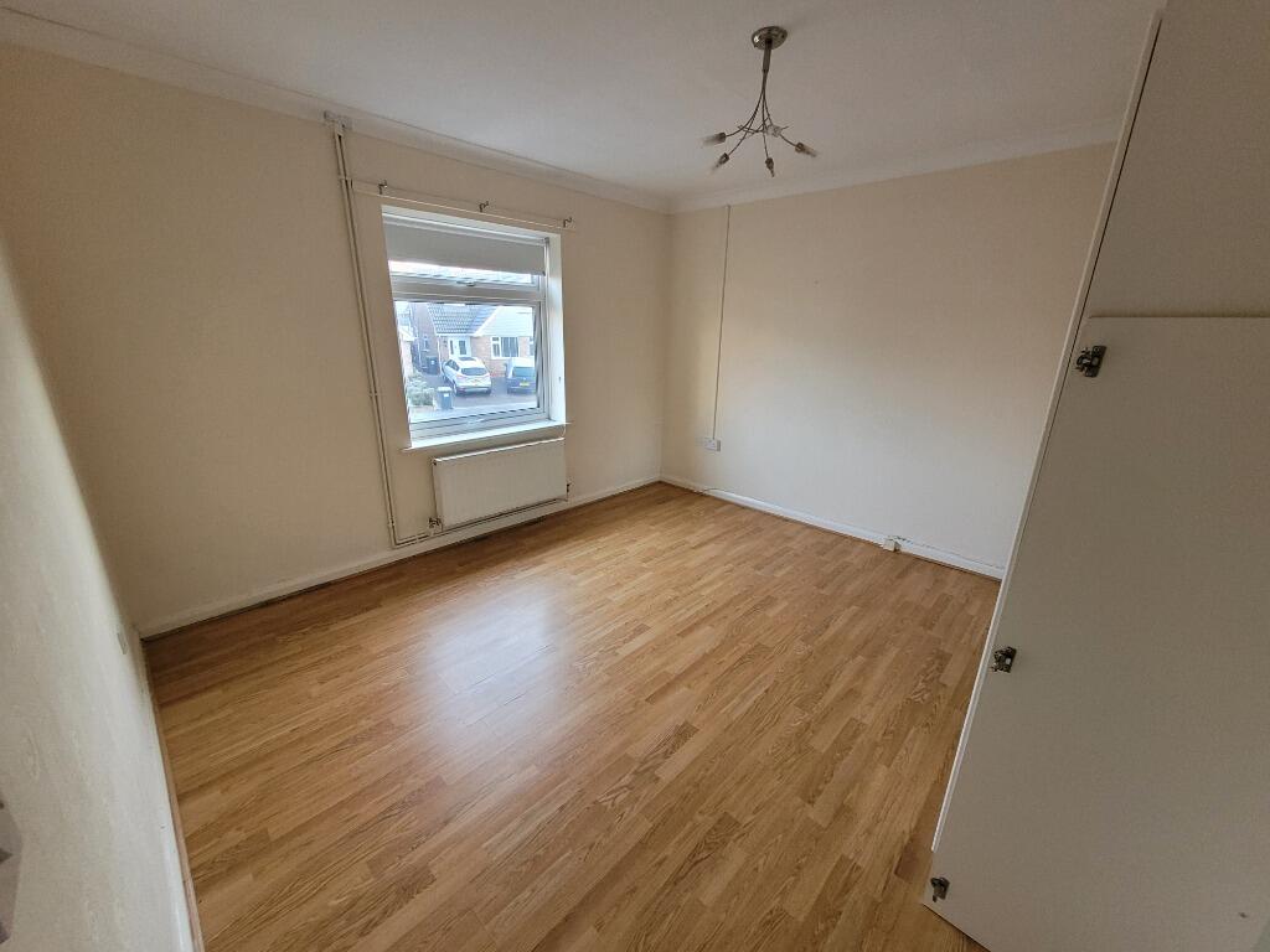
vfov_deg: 89.9
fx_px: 477
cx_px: 635
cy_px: 476
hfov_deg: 106.2
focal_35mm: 13
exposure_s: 1/33
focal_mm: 1.74
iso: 320
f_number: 2.2
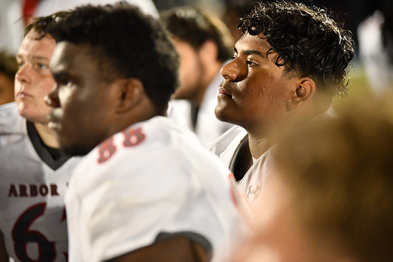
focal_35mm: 165
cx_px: 196
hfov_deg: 12.4
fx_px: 1802
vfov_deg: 8.3
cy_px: 131
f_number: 2.8
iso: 7200
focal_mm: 165
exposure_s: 1/1250
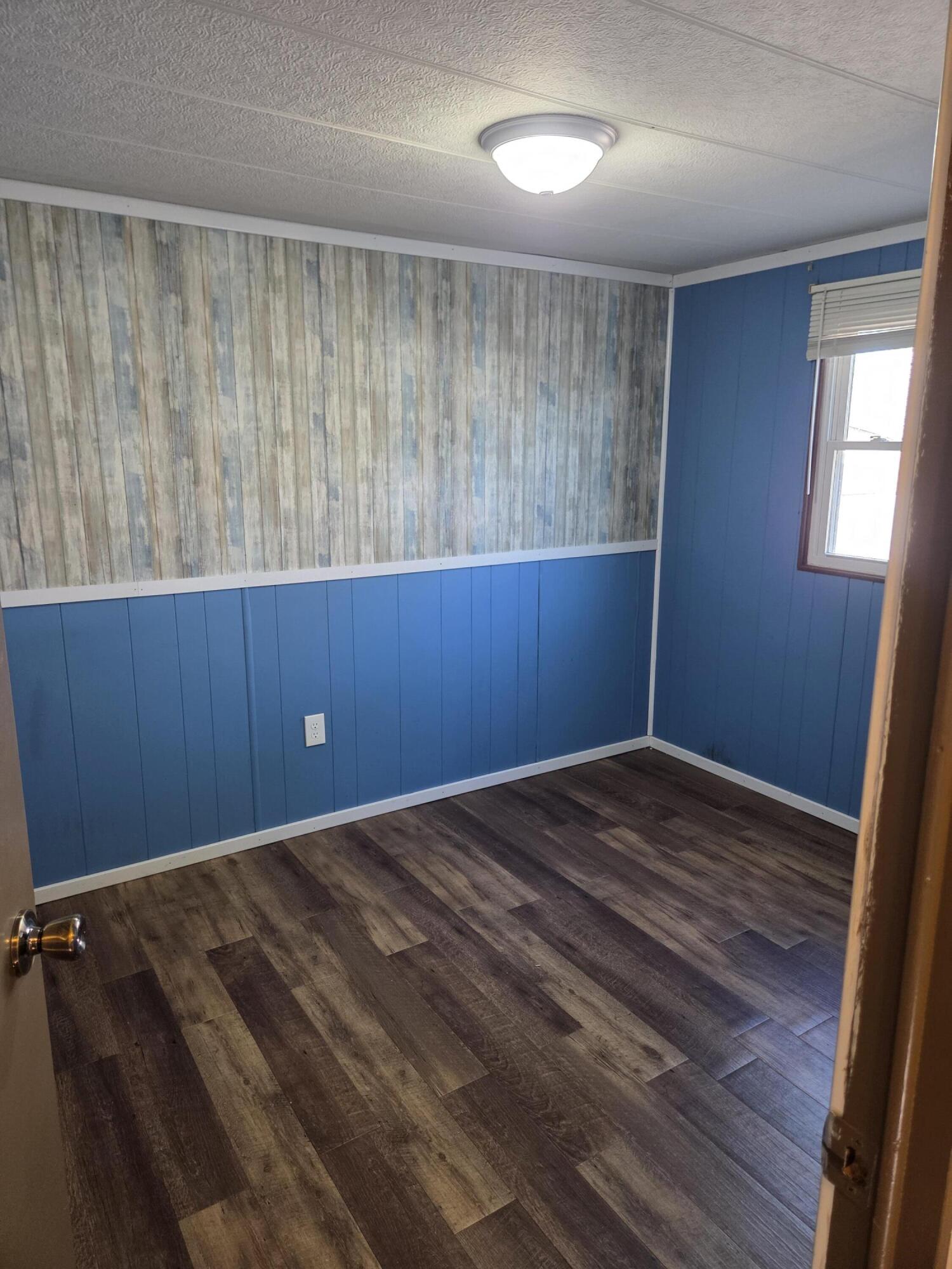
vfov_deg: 73.9
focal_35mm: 23
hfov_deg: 58.9
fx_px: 843
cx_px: 476
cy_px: 634
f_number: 1.8
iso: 320
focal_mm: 5.4
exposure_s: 1/120
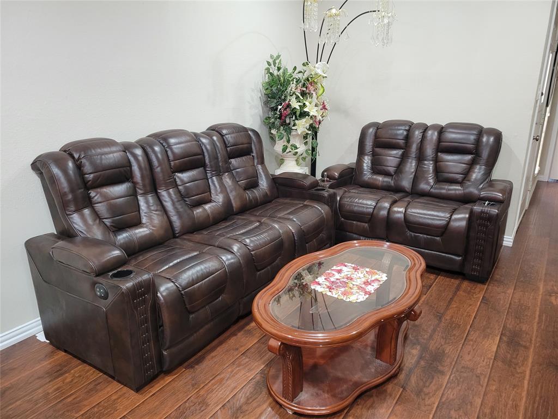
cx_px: 279
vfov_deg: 53.1
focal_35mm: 26
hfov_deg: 67.3
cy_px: 210
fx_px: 419
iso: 500
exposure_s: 1/40
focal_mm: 5.4
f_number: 1.8
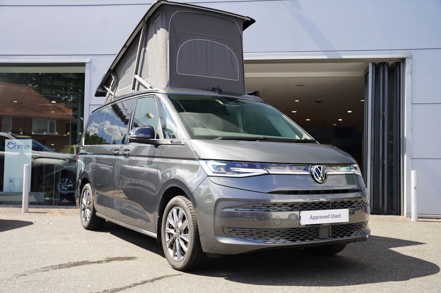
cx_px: 220
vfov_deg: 34.4
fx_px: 474
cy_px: 146
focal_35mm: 39
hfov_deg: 49.9
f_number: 5
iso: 100
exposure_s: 1/100
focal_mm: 38.7
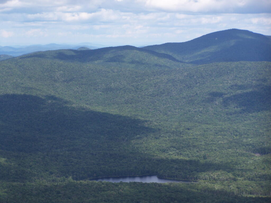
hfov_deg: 14.2
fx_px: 1088
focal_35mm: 139
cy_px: 102
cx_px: 136
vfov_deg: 10.7
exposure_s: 1/1000
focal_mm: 23.1
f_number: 3.2
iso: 80
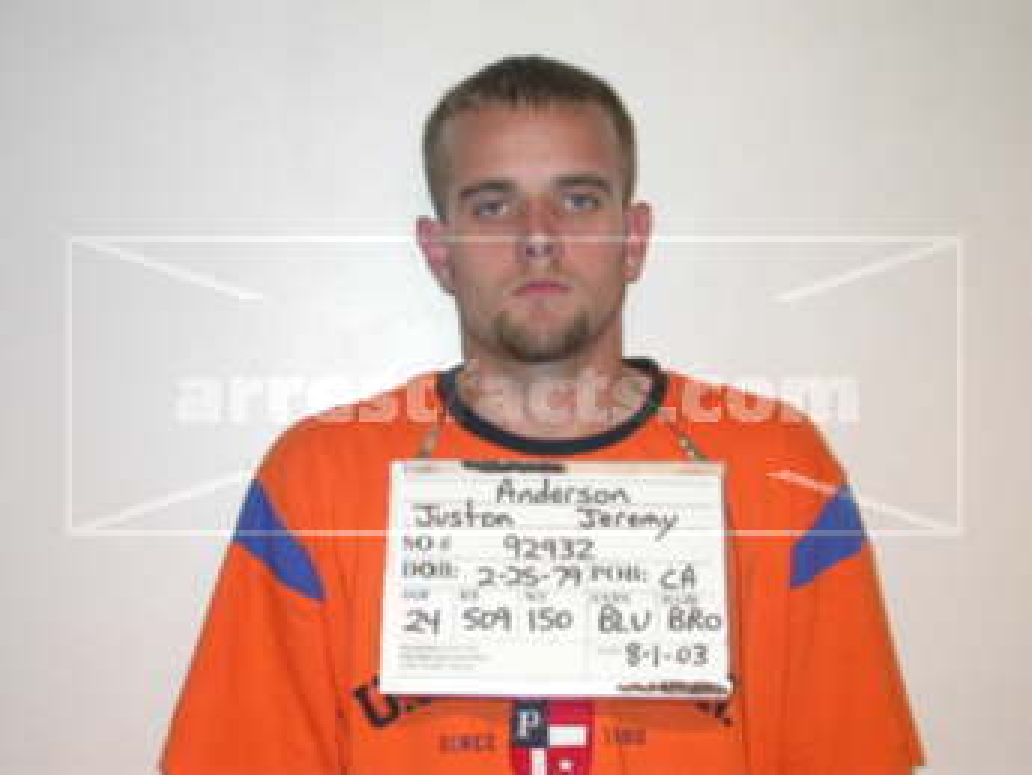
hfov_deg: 31.2
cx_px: 516
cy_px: 388
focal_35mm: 62
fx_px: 1849
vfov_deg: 23.7
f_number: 3.1
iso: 100
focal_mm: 12.9
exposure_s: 1/60.3
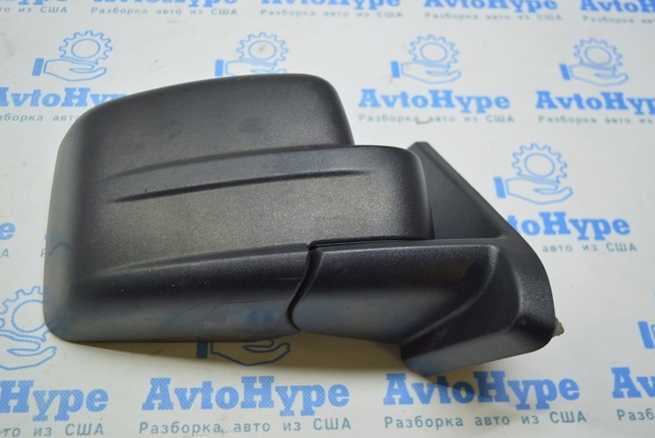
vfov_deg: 33.4
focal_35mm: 40
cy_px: 216
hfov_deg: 48.4
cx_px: 321
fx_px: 728
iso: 400
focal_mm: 26
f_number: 4
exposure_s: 1/40
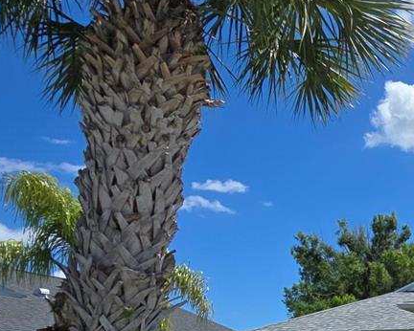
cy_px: 264
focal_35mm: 47
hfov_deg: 34.0
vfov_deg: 31.3
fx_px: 576
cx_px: 461
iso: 50
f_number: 2.2
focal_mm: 2.2
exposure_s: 1/3345
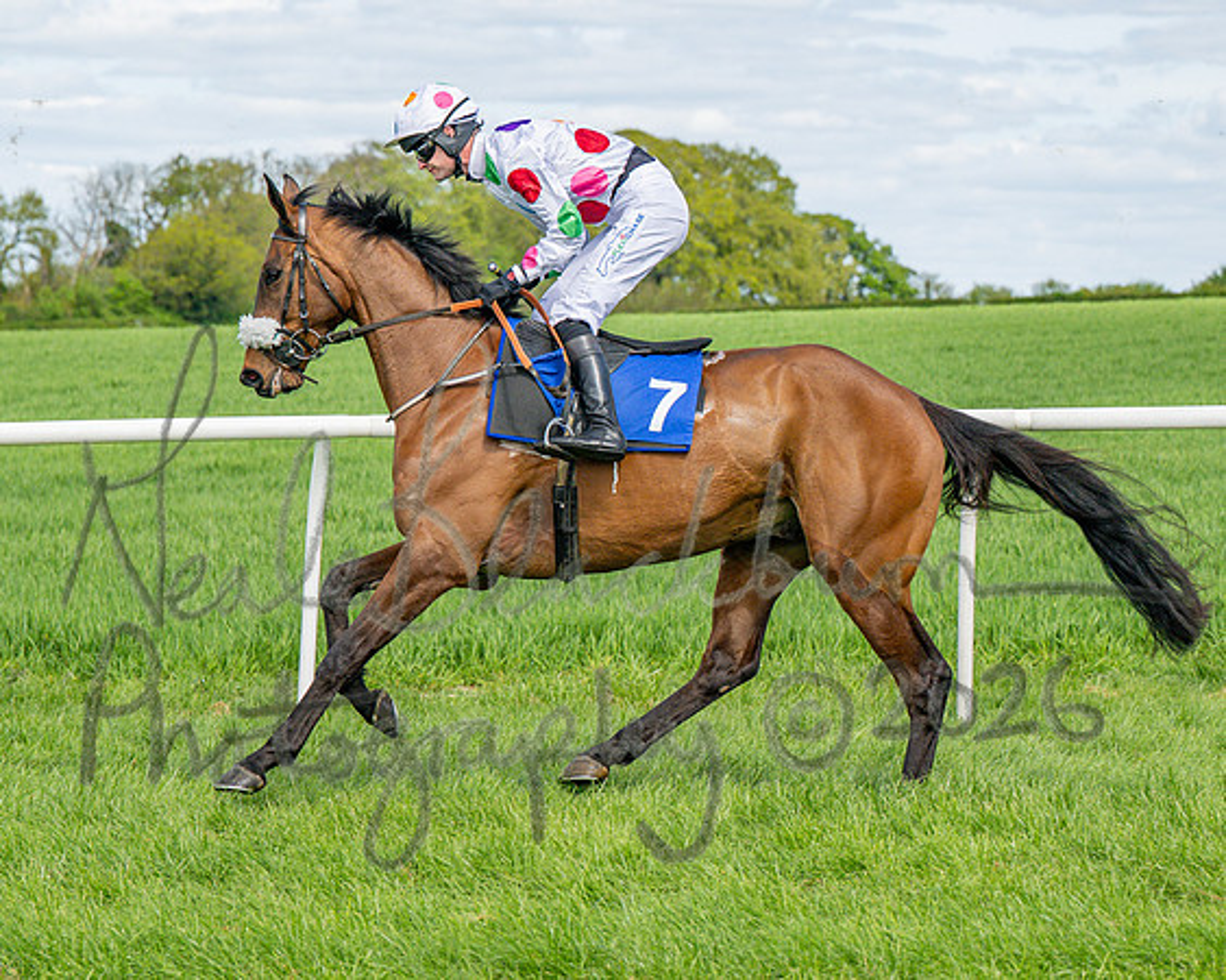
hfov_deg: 12.9
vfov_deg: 10.4
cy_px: 529
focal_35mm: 149
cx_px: 357
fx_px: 5406
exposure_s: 1/3200
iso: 400
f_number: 4
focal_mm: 75
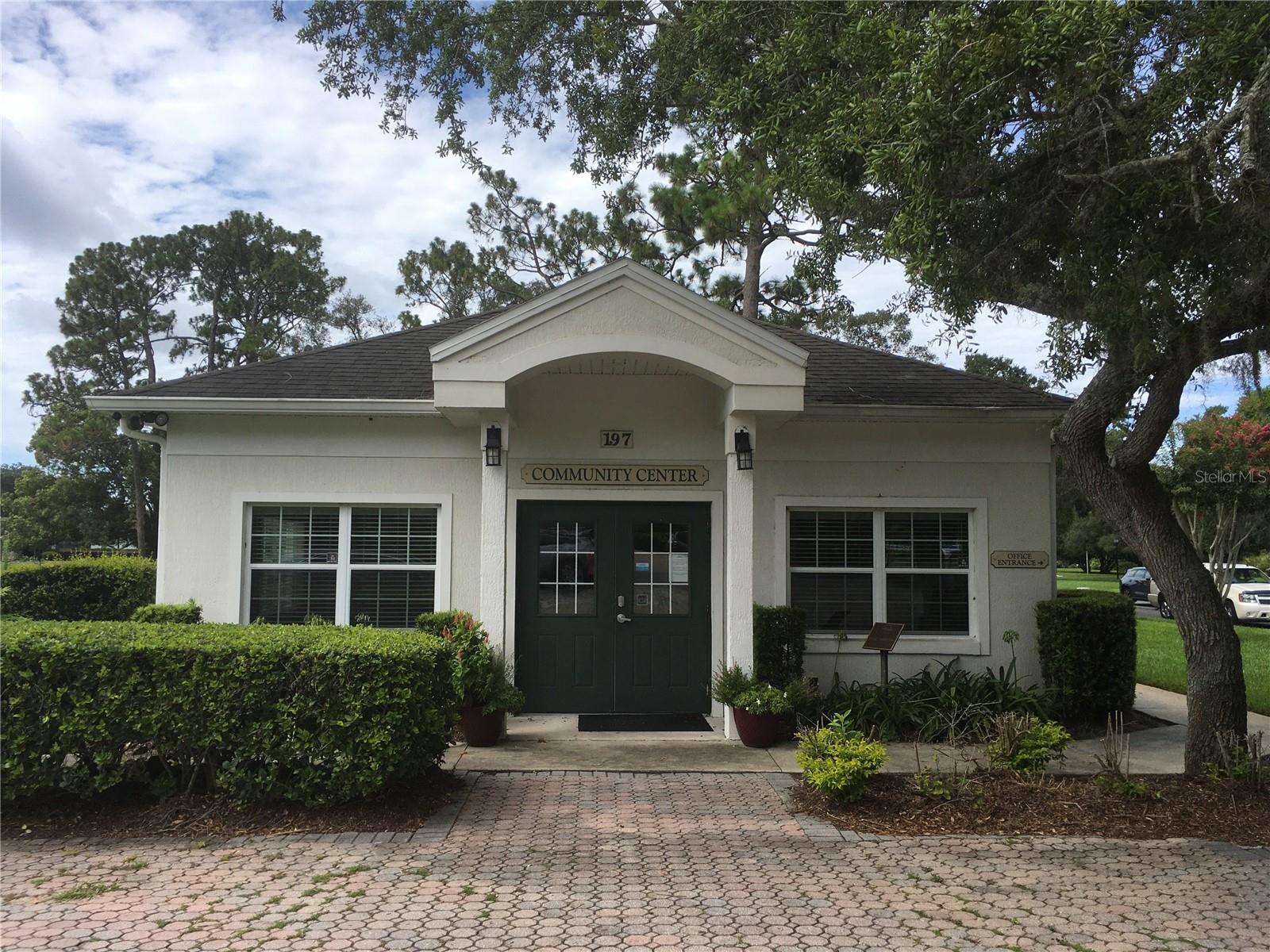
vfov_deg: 48.2
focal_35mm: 29
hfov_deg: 61.7
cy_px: 476
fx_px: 1064
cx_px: 635
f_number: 2.2
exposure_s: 1/1261
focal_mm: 4.15
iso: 25
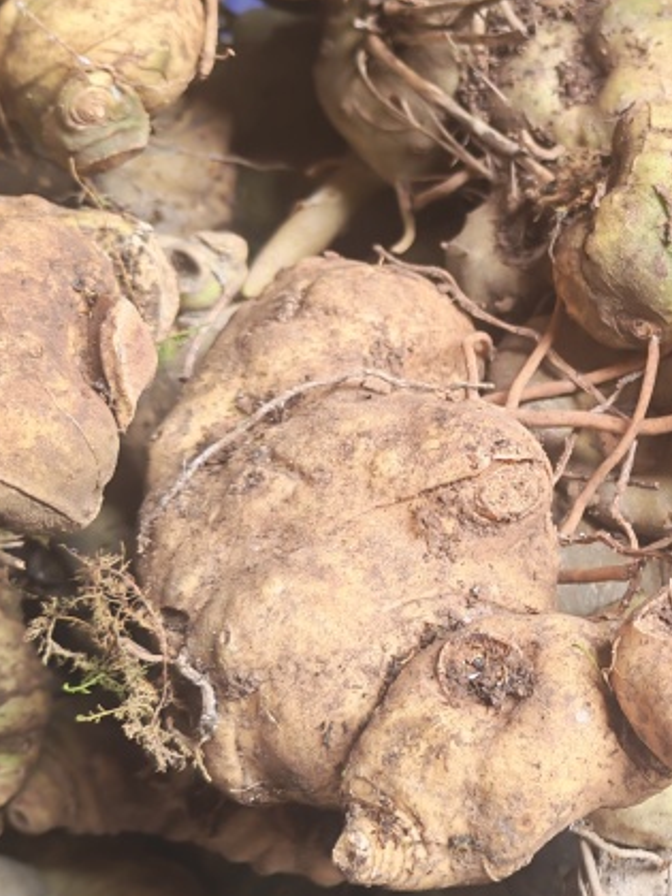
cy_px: 394
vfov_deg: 31.6
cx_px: 755
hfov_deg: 22.5
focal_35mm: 61
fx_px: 1579
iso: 320
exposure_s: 1/100
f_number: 1.95
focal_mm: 5.52
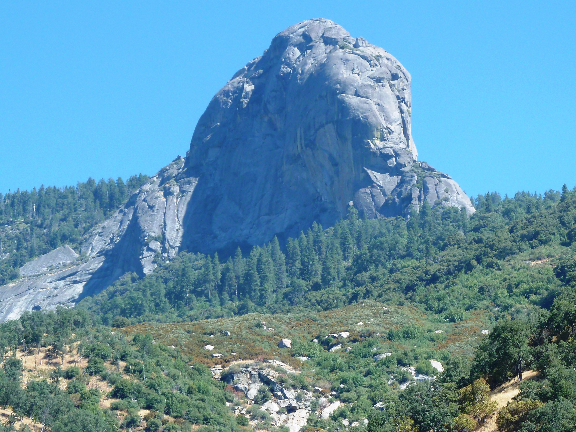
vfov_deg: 9.3
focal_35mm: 159
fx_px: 2646
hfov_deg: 12.4
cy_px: 207
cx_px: 281
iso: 80
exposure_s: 1/250
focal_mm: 21
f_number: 4.4
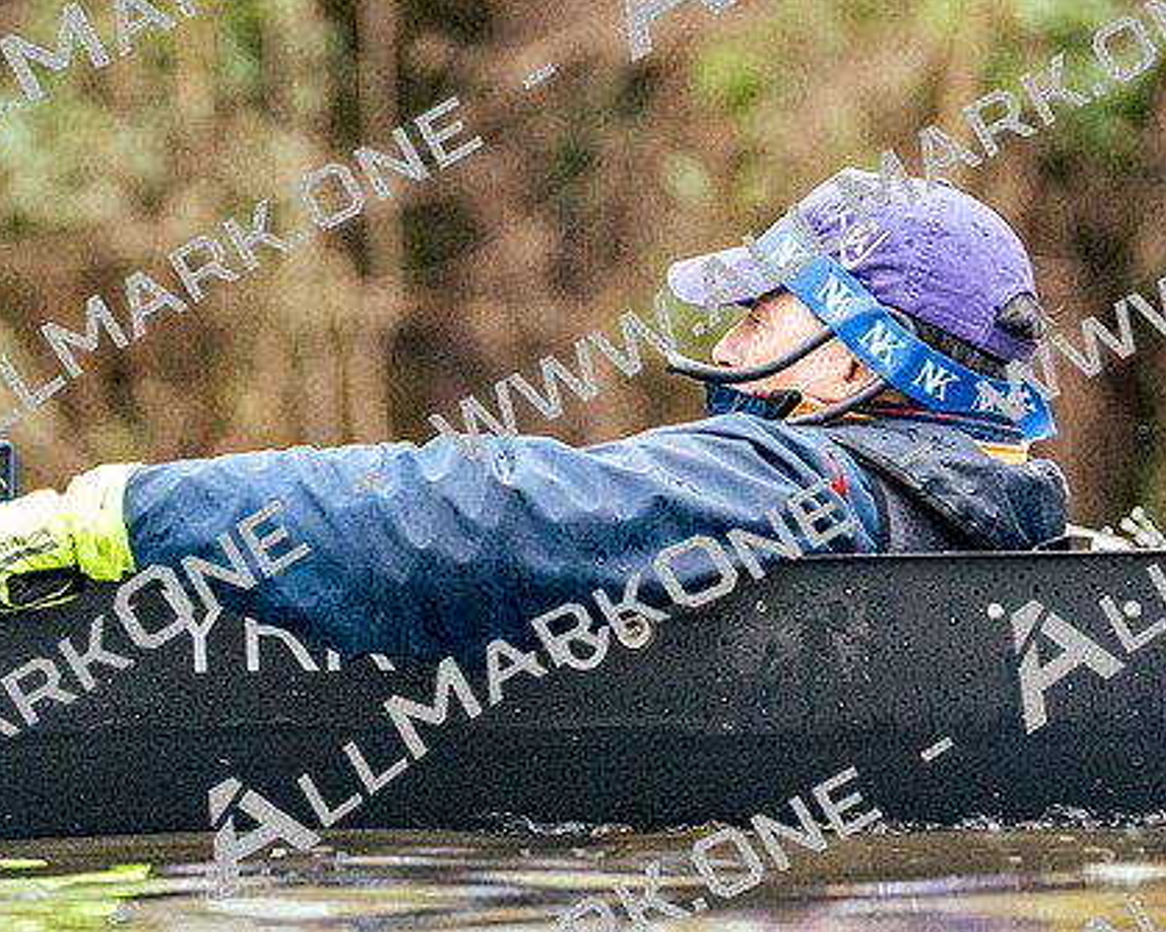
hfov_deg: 2.3
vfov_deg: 1.9
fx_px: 28670
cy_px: 469
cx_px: 774
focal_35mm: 831
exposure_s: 1/2000
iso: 10000
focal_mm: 426
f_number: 6.3
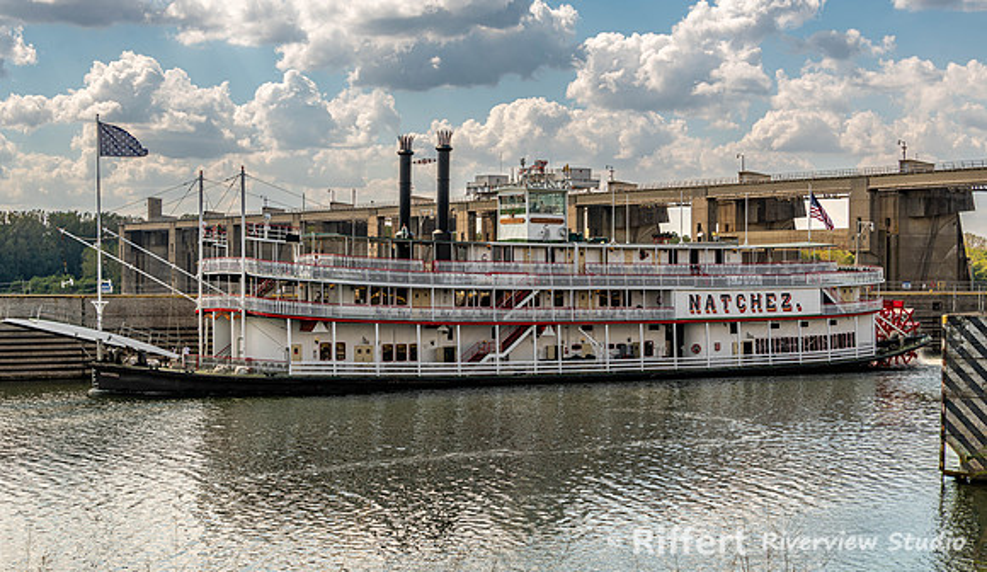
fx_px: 1663
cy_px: 296
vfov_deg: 19.5
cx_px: 501
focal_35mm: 63
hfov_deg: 33.1
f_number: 8
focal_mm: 58
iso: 64
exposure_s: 1/200
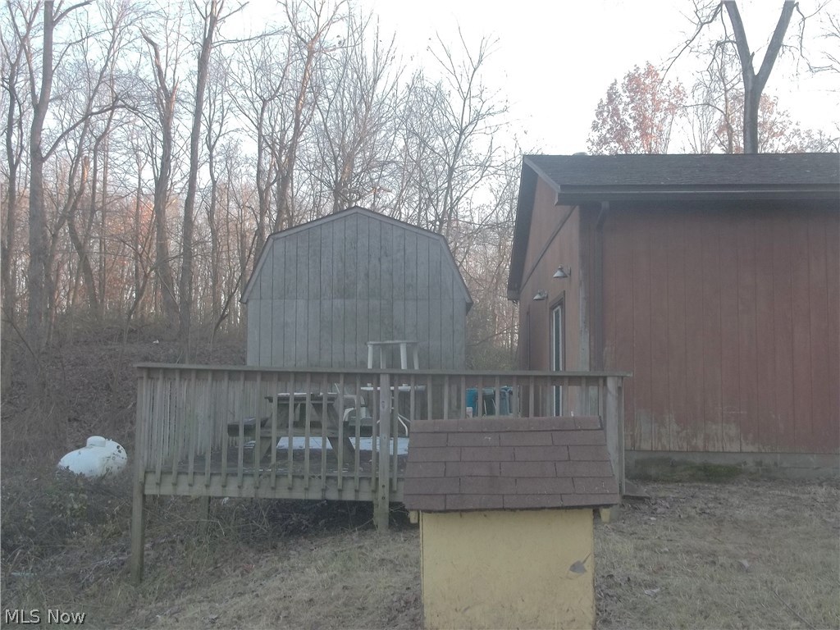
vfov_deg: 42.9
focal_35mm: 33
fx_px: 801
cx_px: 420
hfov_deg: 55.4
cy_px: 315
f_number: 3.3
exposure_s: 1/60
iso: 80
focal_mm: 5.9
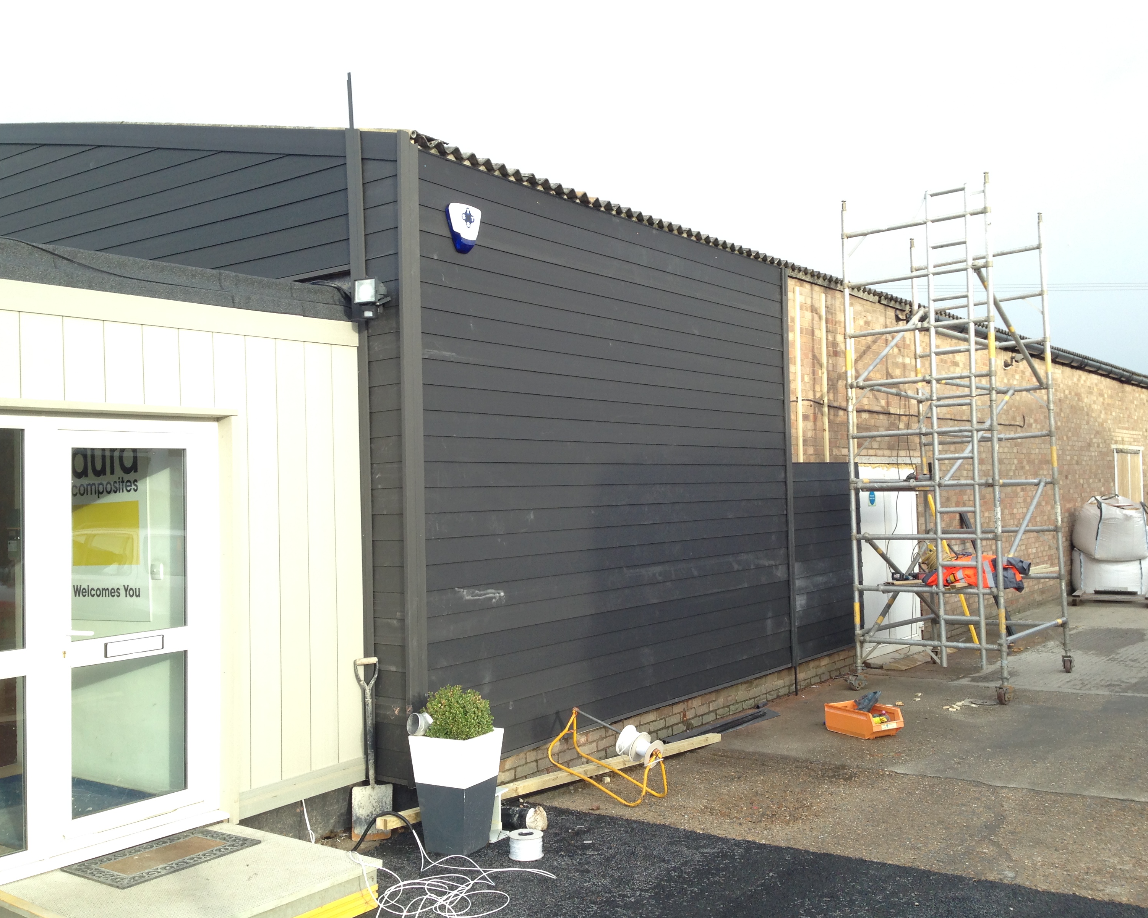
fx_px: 1189
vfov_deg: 42.2
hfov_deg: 51.5
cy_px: 455
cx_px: 564
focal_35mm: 35
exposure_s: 1/178
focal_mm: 4.12
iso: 50
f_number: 2.4
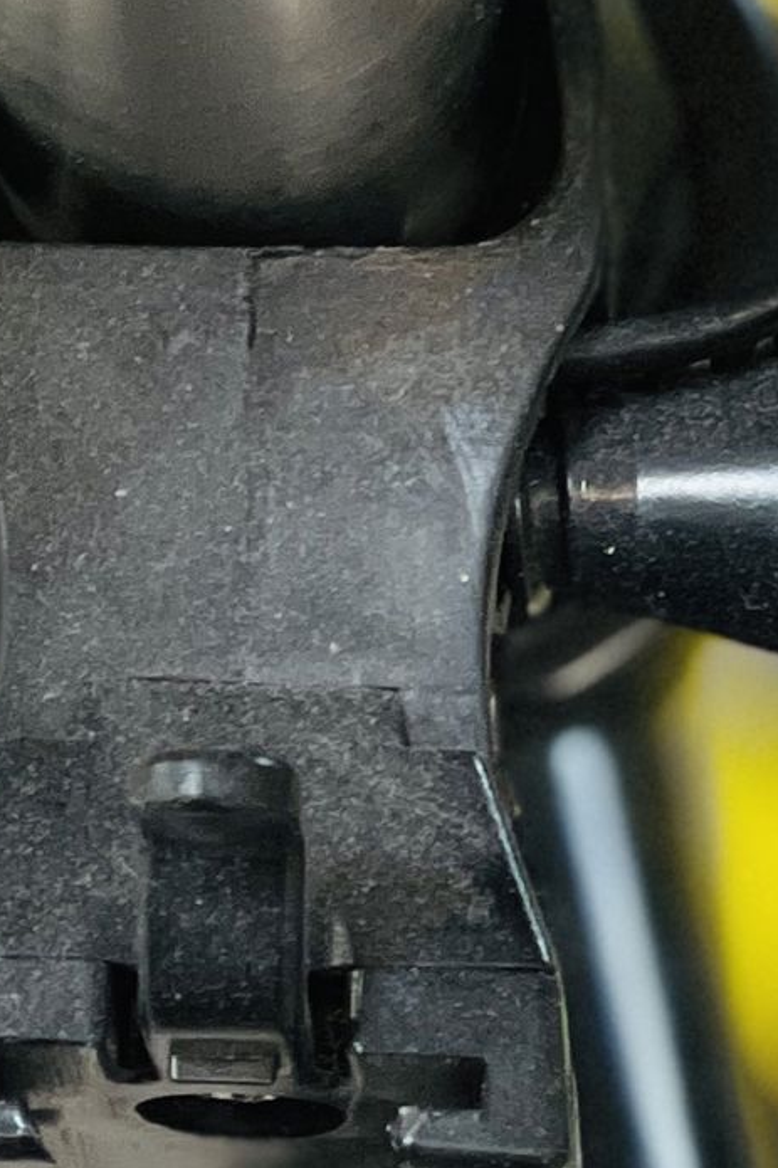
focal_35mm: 327
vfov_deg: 6.3
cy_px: 1487
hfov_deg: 4.2
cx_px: 1375
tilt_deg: -55.3
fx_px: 10605
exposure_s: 1/115
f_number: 2.2
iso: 250
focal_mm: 7.5
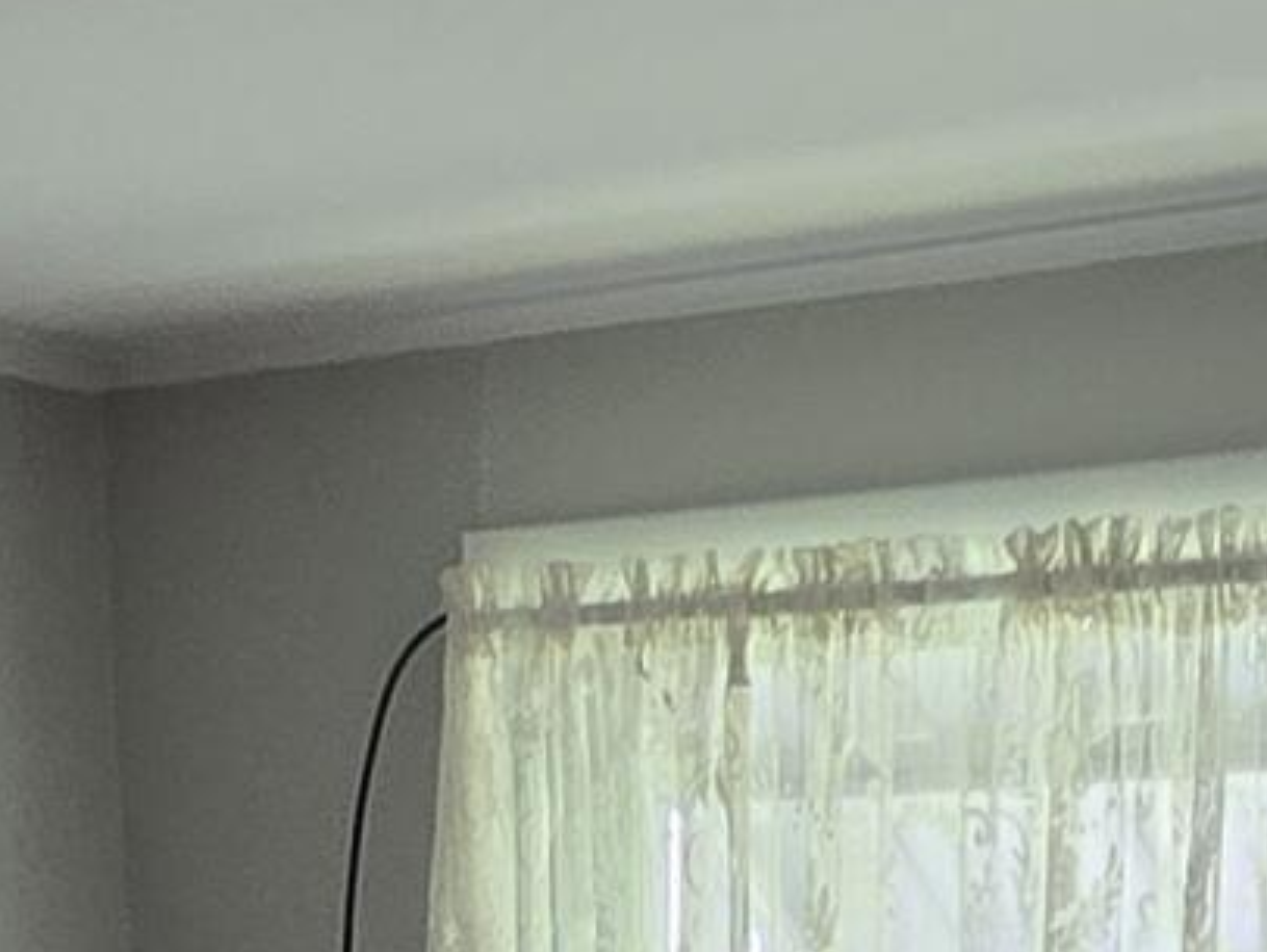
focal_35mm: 96
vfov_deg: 11.2
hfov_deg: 20.4
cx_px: 605
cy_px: 2672
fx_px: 3516
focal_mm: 2.2
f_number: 2.2
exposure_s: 1/60
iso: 160
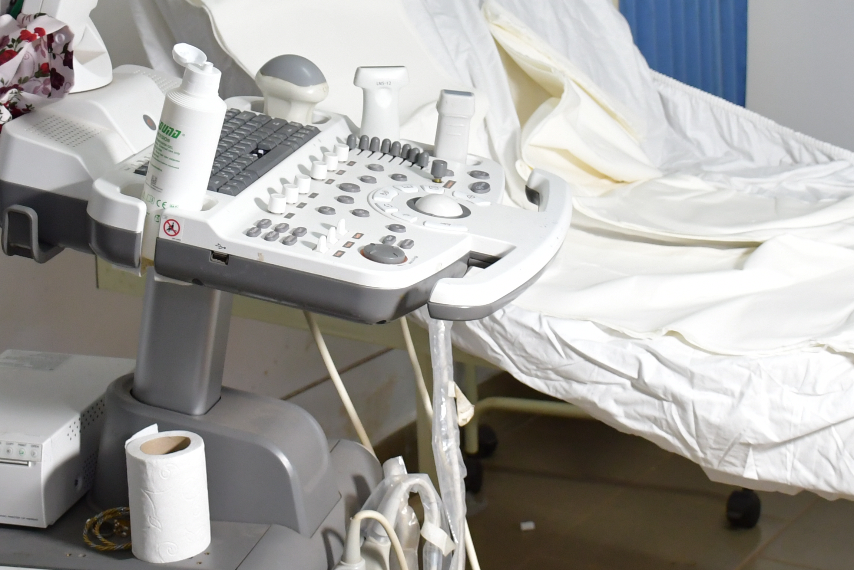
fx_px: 2064
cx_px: 464
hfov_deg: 23.4
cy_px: 58
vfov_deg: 15.5
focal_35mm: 87
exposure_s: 1/50
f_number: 3.8
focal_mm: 24
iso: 1000
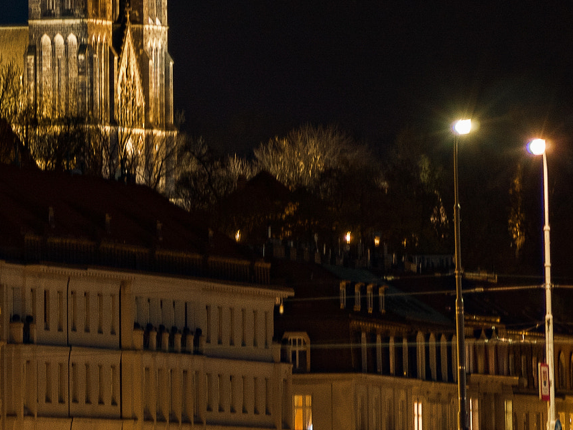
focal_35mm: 719
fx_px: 11907
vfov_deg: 2.1
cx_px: -99
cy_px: 184
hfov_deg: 2.8
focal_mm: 150
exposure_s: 8
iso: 200
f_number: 7.1
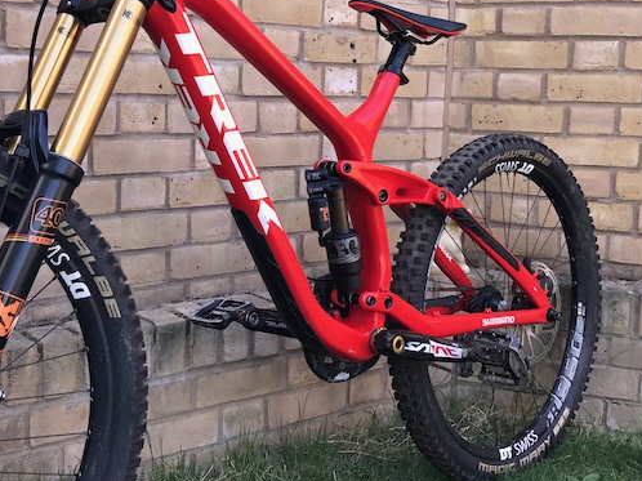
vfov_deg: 32.0
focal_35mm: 45
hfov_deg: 41.6
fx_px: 834
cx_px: 224
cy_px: 182
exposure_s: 1/124
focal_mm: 3.99
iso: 20
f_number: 1.8
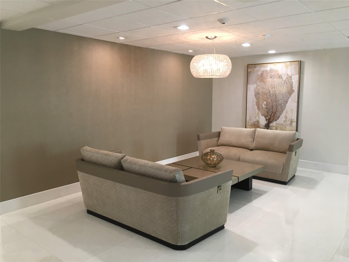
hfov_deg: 61.7
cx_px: 174
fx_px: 292
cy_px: 131
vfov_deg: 48.2
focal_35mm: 29
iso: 64
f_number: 2.2
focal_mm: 4.15
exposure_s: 1/30
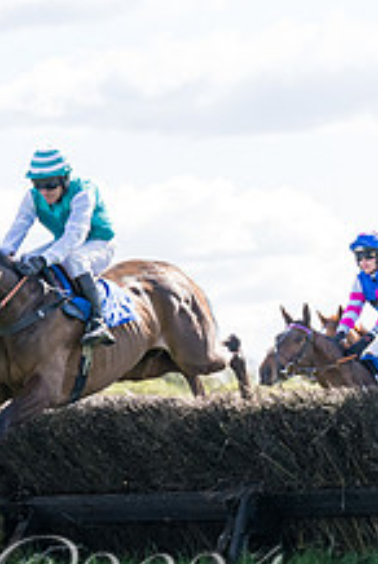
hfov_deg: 5.9
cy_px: 406
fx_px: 3642
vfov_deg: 8.9
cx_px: 121
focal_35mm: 232
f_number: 4
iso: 400
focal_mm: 75
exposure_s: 1/1600
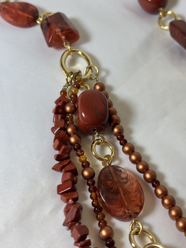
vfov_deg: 36.8
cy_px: 124
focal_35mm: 52
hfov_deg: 28.0
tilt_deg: -52.1
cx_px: 93
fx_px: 373
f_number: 1.6
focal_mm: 5.96
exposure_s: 1/100
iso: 32
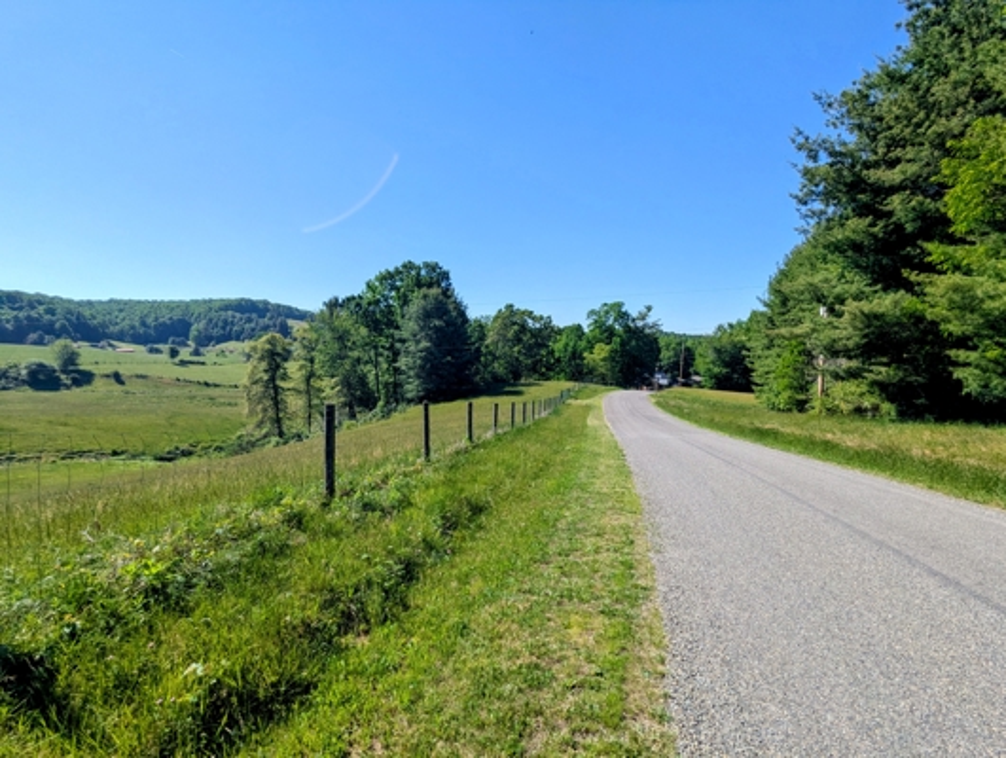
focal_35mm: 16
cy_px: 379
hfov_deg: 94.4
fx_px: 466
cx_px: 503
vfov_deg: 78.3
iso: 50
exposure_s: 1/1927
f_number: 2.2
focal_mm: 2.35
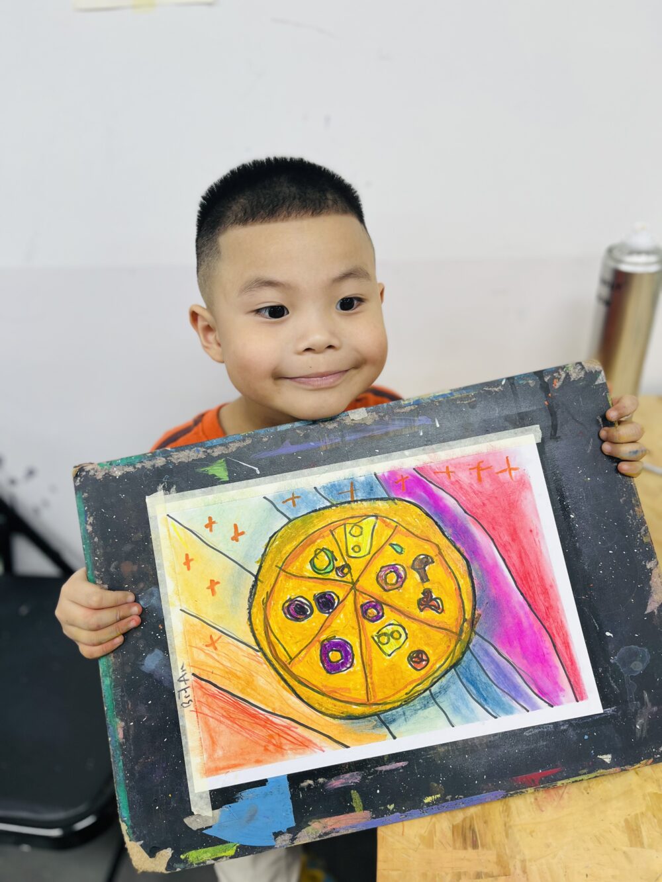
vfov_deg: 67.3
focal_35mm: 26
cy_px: 441
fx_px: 663
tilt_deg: -34.4
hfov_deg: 53.1
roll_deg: +2.9
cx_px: 331
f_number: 1.6
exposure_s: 1/100
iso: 40
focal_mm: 5.1
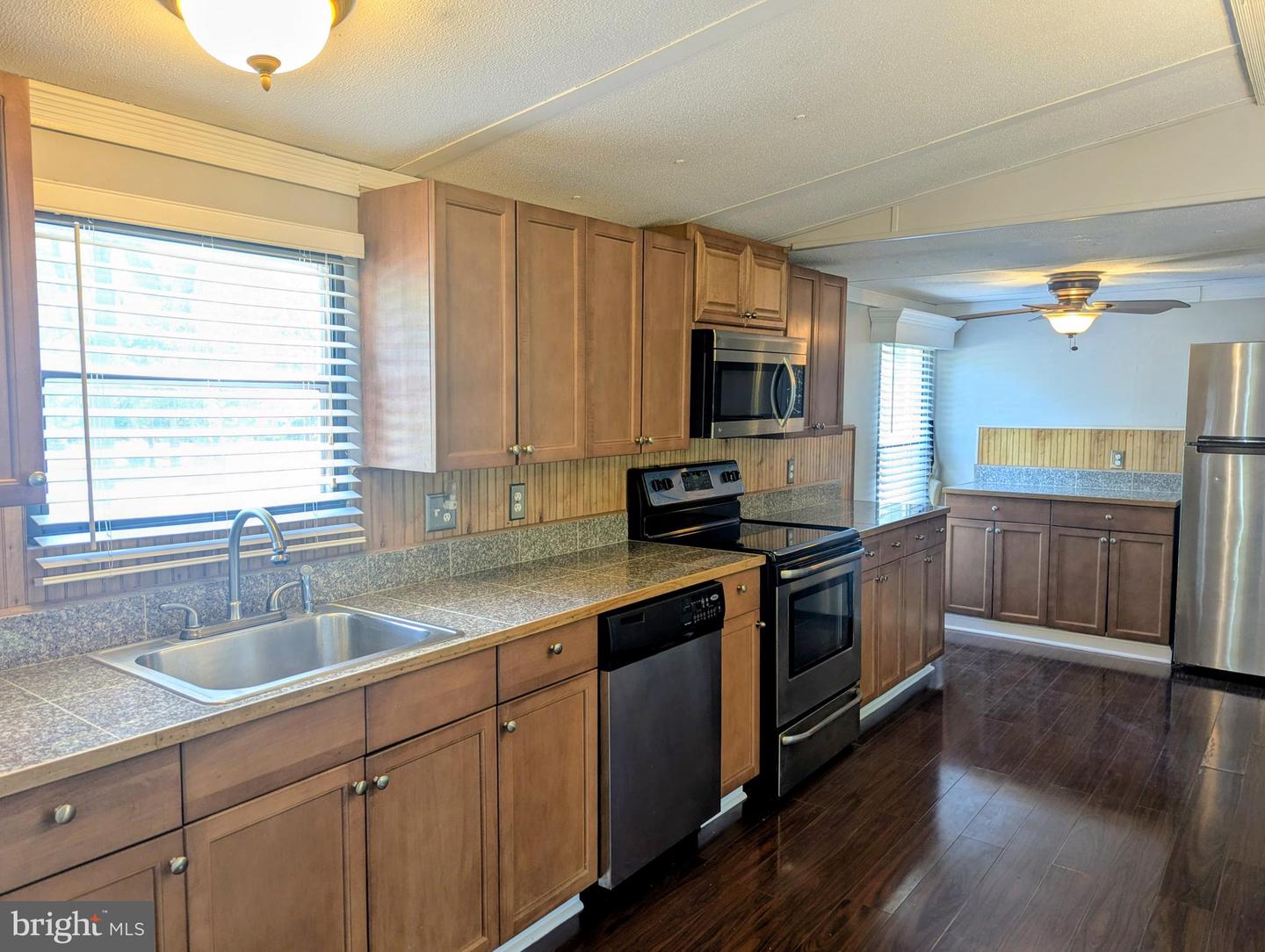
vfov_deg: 56.9
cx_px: 632
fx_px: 878
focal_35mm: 24
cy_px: 476
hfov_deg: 71.5
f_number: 1.85
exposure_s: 1/24
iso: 40
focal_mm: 6.81
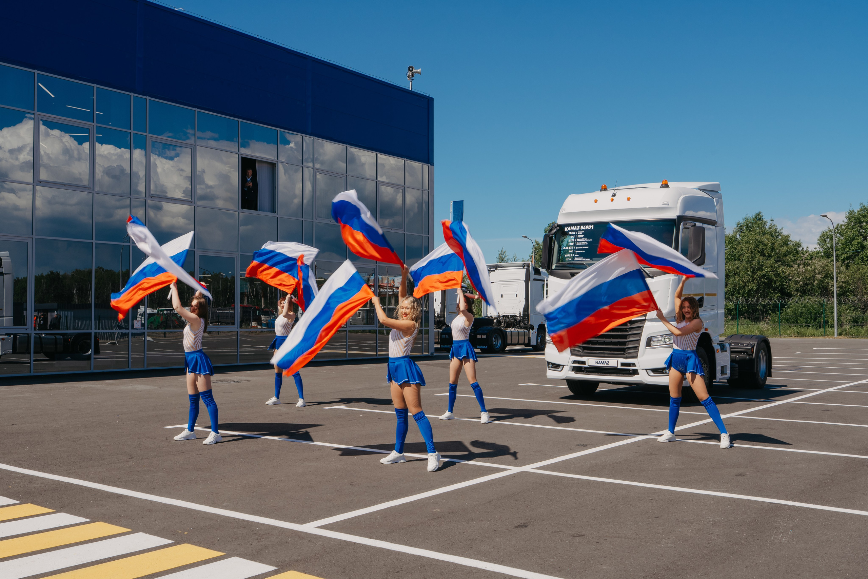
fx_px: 844
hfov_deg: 54.4
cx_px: 434
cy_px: 290
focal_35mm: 35
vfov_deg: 37.9
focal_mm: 35
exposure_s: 1/125
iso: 160
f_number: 16
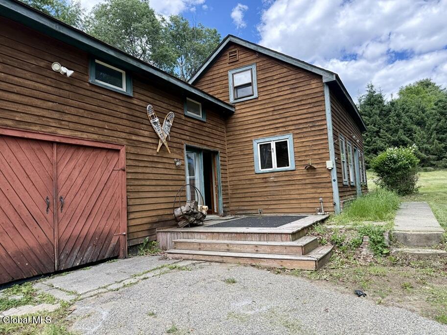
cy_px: 168
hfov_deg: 71.6
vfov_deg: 56.8
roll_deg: +3.0
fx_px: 310
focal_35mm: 24
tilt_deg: +5.4
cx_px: 224
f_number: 1.78
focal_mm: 6.76
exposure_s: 1/1122
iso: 100
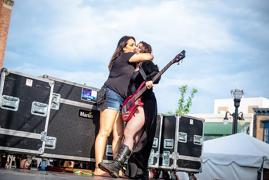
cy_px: 90
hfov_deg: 34.5
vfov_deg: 23.4
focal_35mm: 58
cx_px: 134
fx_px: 433
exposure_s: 1/400
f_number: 3.2
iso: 125
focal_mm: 58
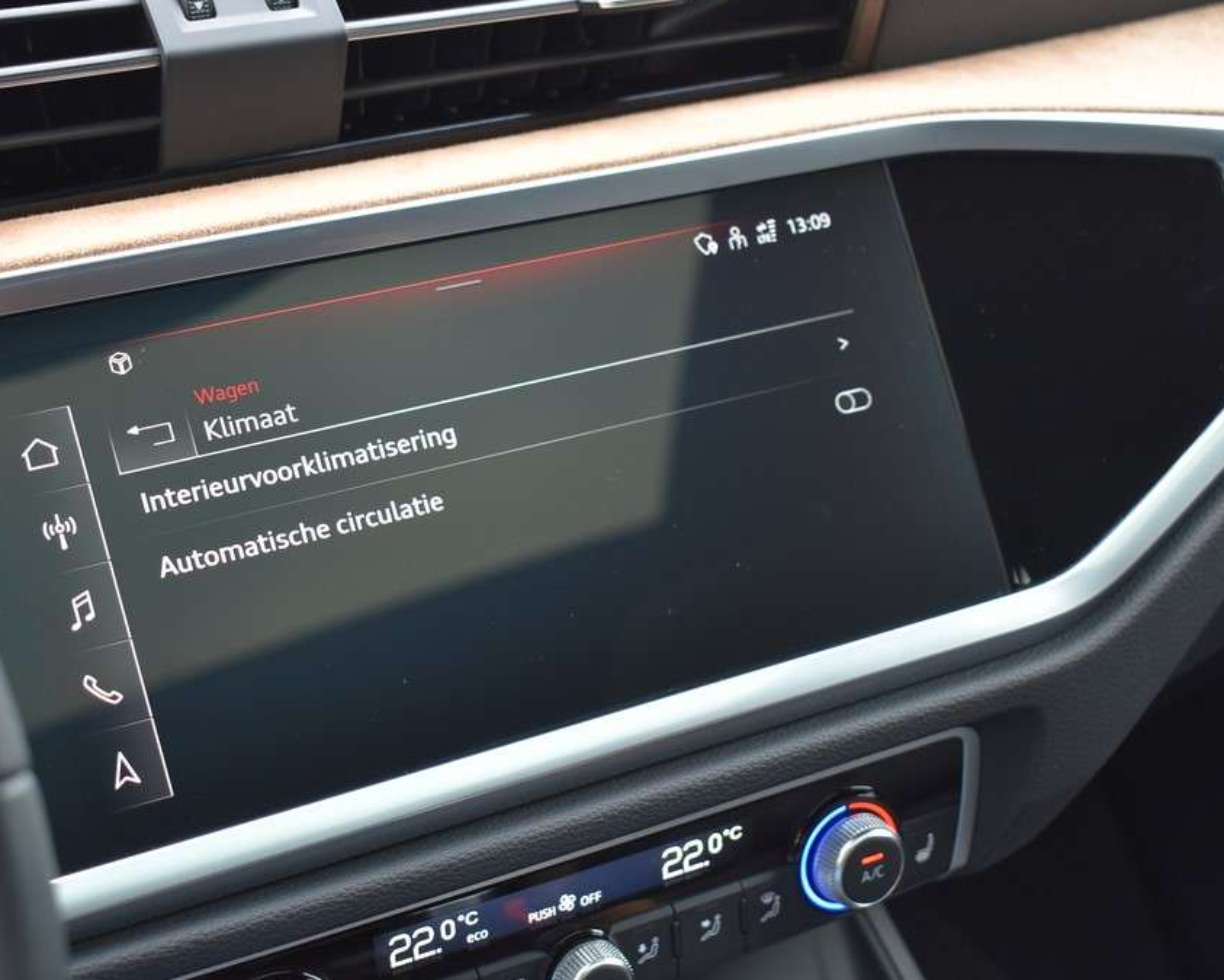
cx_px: 531
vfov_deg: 23.5
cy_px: 486
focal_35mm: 65
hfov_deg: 29.1
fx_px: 2355
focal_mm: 38
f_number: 4.8
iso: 450
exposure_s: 1/60
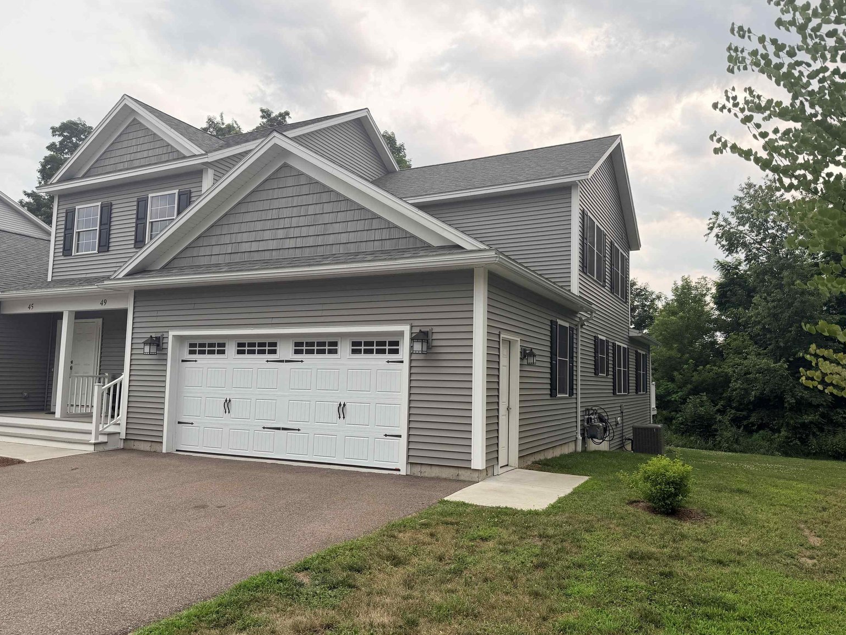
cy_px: 322
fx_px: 611
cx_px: 427
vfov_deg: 54.9
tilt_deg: +4.9
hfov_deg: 69.4
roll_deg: -1.4
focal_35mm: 25
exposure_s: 1/2169
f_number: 1.78
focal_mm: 6.76
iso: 80
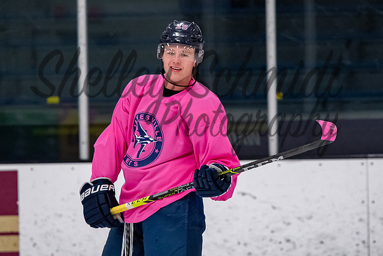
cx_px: 199
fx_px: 4310
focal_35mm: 405
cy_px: 80
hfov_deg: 5.1
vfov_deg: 3.4
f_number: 3.5
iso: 2000
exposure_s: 1/800
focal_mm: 195
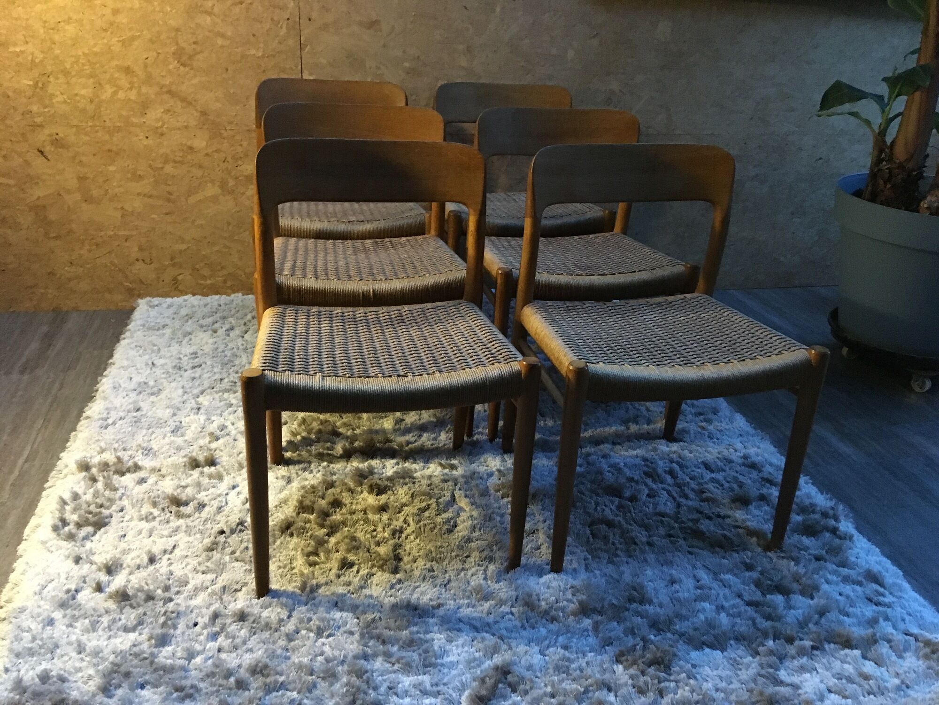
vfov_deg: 48.2
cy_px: 352
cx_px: 470
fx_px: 787
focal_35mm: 29
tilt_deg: -26.0
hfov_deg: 61.7
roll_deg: -2.2
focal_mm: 4.15
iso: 320
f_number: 2.2
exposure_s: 1/17
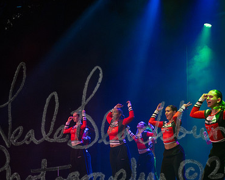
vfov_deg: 17.8
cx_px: 113
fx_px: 573
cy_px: 109
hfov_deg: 22.2
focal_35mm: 86
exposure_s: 1/400
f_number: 5
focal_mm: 50
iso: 6400
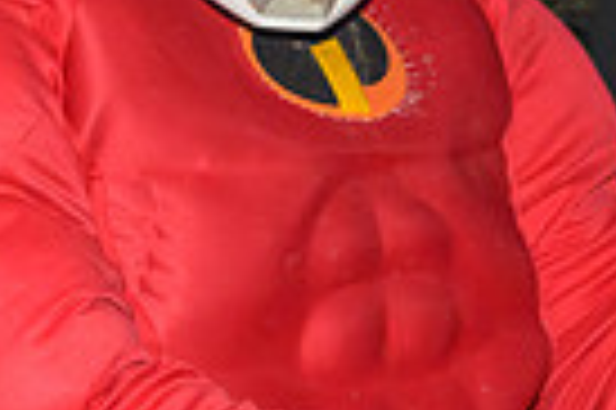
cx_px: 344
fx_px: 4734
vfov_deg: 4.9
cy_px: 56
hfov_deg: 7.4
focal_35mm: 277
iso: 1250
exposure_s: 1/60
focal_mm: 52
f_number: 2.8
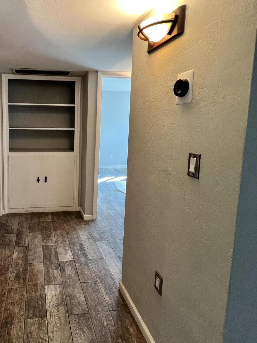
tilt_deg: -5.8
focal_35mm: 20
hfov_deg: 61.7
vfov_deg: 81.3
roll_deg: -1.1
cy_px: 148
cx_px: 60
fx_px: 198
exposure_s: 1/60
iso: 125
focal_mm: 1.57
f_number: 1.8
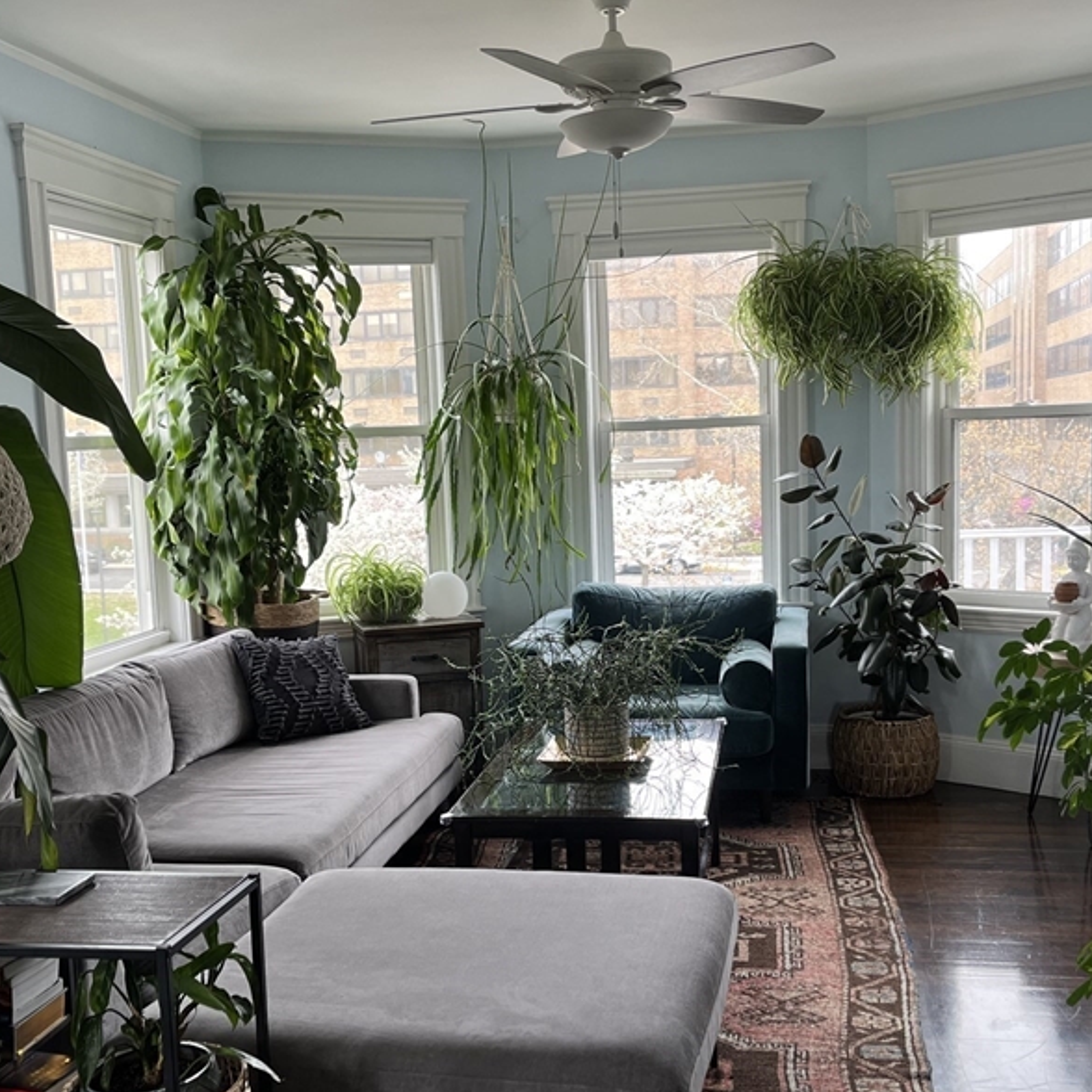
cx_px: 559
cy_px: 605
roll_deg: +2.3
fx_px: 1428
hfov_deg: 41.9
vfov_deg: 41.8
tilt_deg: -8.0
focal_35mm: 40
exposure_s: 1/121
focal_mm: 5.1
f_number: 1.6
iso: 50
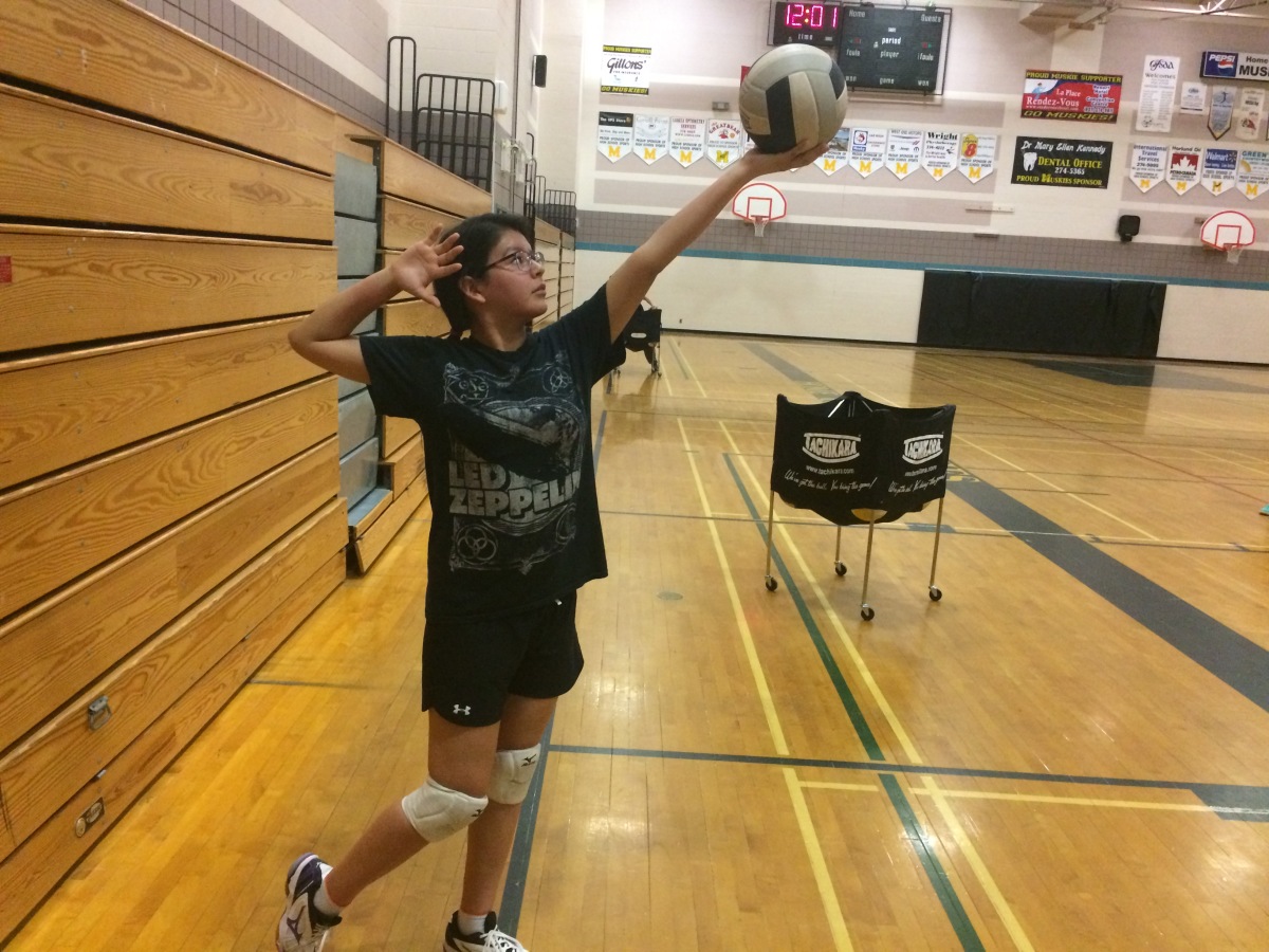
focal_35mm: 29
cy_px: 476
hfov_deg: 61.7
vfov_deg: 48.2
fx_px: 1063
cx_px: 634
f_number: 2.2
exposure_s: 1/30
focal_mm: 4.15
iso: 320
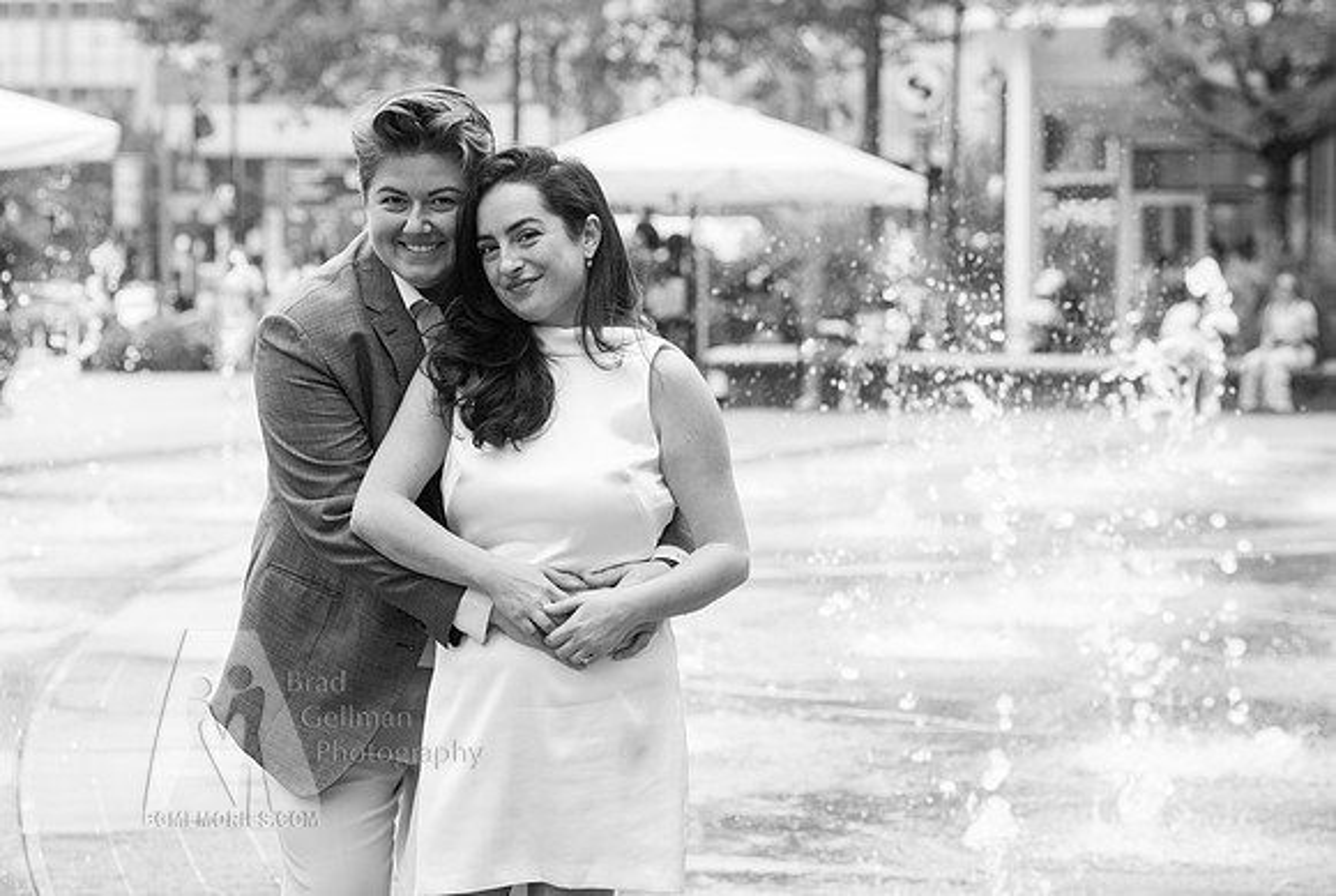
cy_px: 372
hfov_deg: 17.1
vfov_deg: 11.5
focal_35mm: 120
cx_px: 673
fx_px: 4451
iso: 800
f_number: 5
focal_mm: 102
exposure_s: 1/500
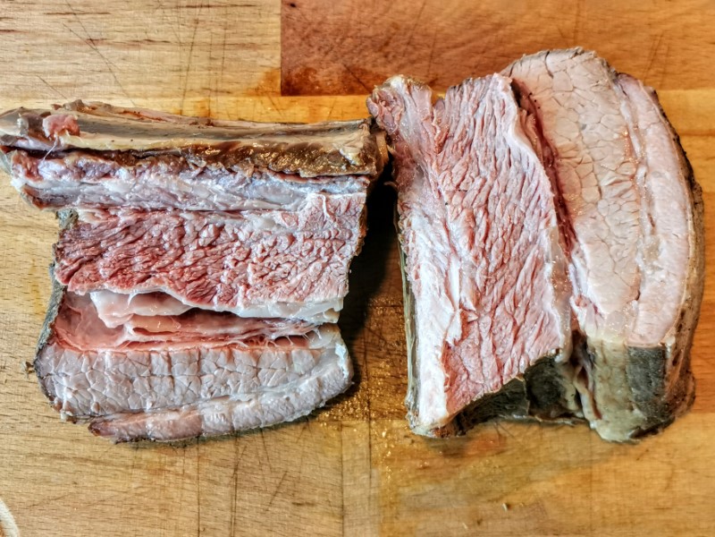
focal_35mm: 43
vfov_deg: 33.6
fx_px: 888
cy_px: 268
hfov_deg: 43.9
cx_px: 358
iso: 160
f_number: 1.6
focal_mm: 5.56
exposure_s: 1/100
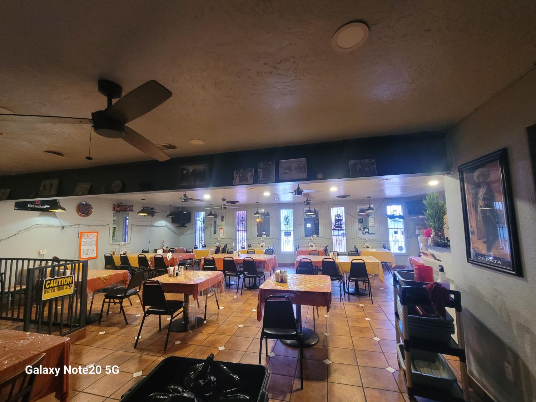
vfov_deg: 89.9
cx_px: 268
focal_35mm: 13
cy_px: 201
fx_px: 201
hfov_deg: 106.2
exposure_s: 1/30
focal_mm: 2.2
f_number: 2.2
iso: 500
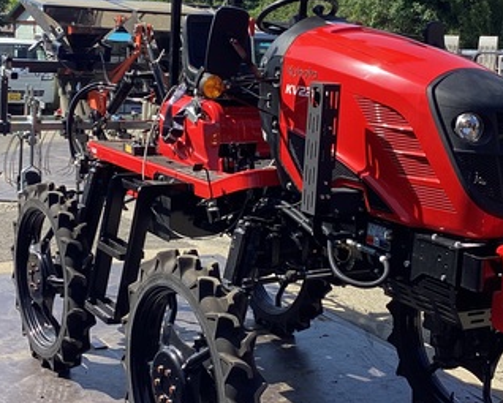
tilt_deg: -6.2
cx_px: 254
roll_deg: -2.7
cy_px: 154
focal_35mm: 60
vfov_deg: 25.4
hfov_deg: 31.4
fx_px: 894
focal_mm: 3.3
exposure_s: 1/741
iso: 25
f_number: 2.4
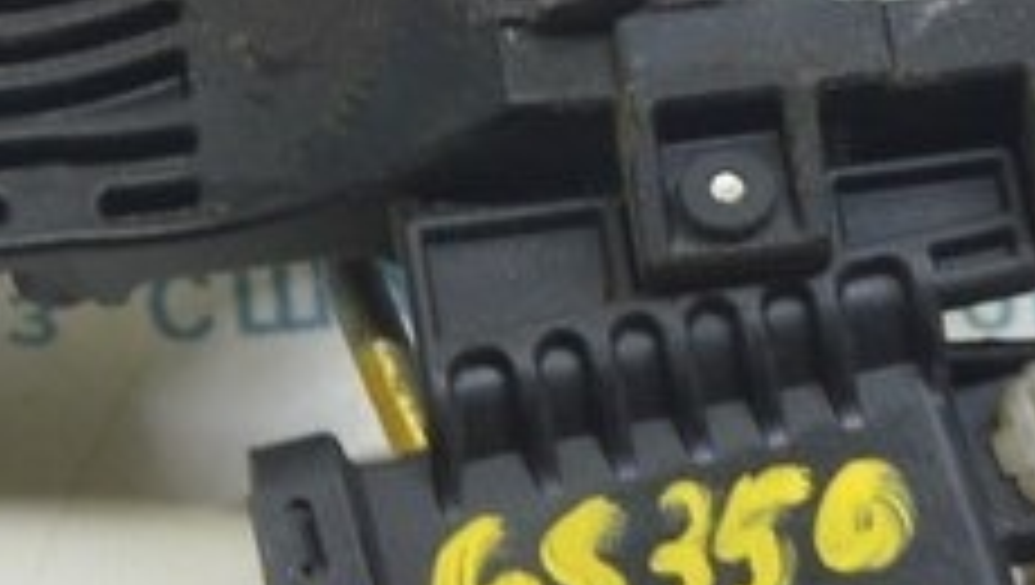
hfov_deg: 9.8
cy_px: 515
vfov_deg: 5.6
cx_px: -122
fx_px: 5944
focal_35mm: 216
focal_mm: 31
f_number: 5.6
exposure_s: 1/20
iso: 400
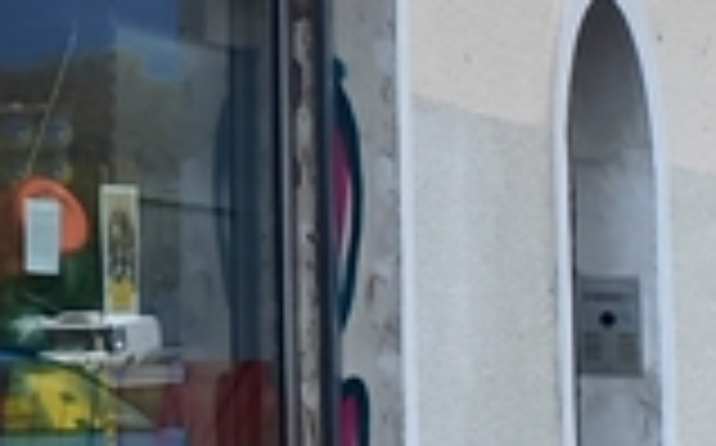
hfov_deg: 11.2
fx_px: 3119
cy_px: 135
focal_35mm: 160
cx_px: -919
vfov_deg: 8.2
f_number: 1.8
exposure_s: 1/368
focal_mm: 4.65
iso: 50
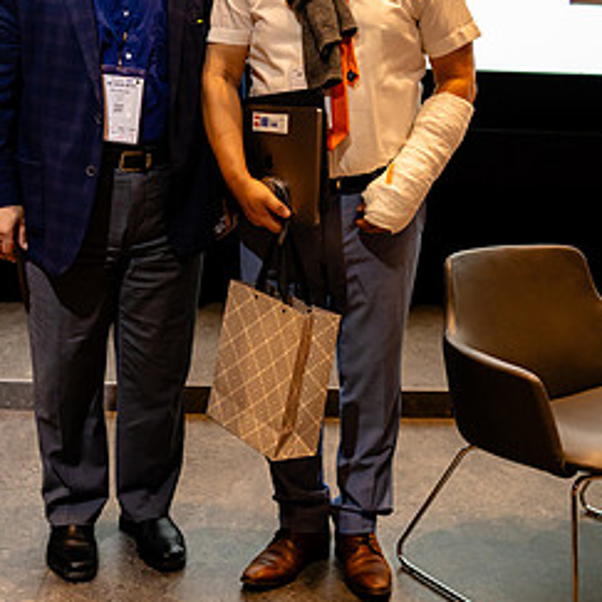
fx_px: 1082
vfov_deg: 30.7
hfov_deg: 31.1
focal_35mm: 55
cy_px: 166
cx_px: 297
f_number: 2.8
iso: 4000
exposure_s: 1/160
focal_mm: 35
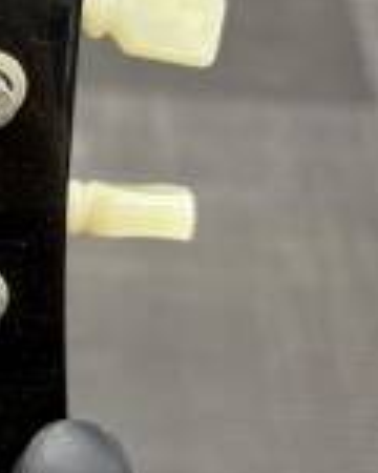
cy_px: 155
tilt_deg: -49.0
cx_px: -145
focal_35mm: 88
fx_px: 1231
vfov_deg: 21.6
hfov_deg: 16.3
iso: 100
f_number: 1.6
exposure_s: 1/60
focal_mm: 5.96
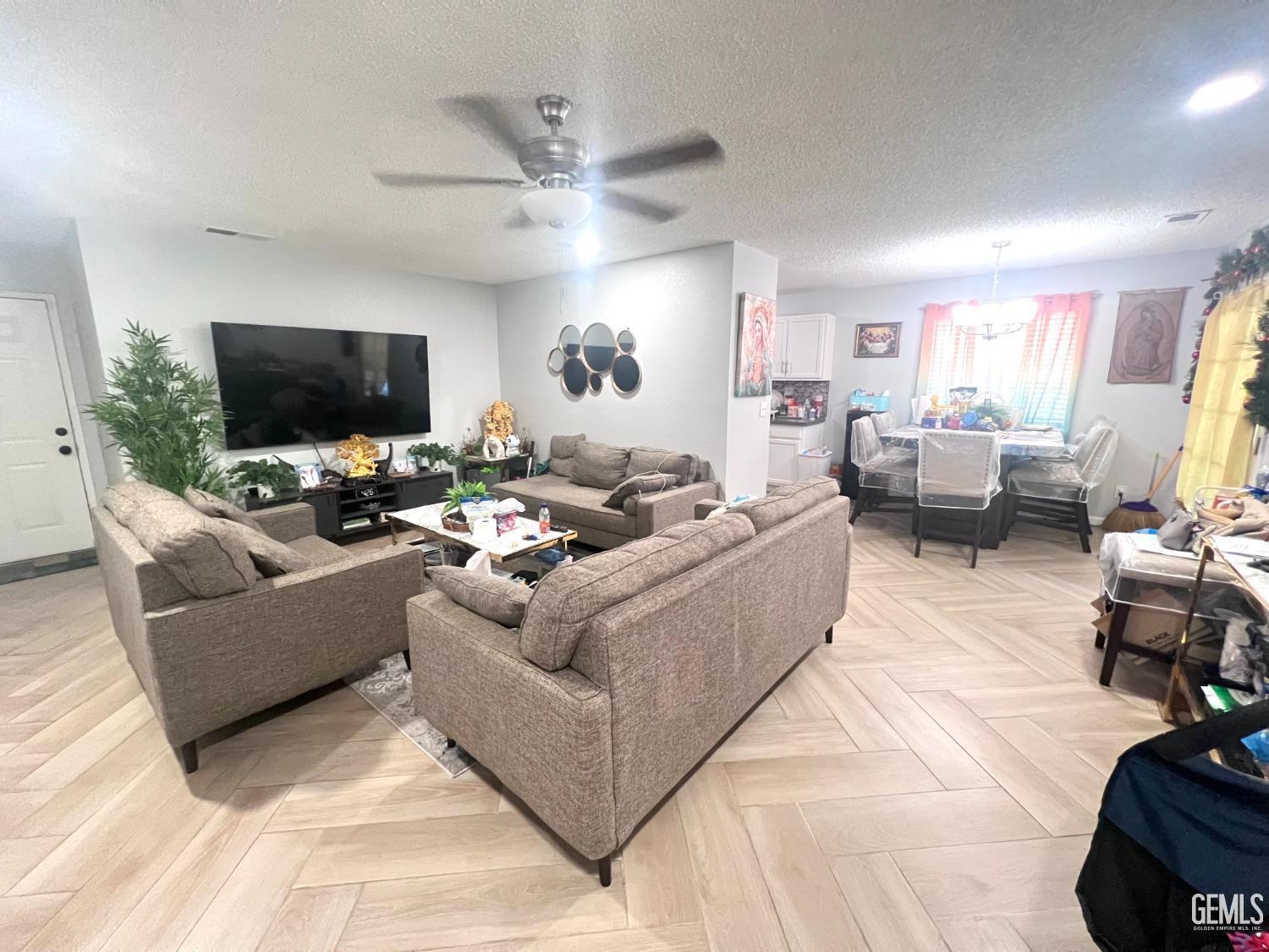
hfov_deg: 106.2
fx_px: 477
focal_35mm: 13
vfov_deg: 89.9
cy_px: 476
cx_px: 634
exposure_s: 1/60
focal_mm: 1.57
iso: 640
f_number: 1.8
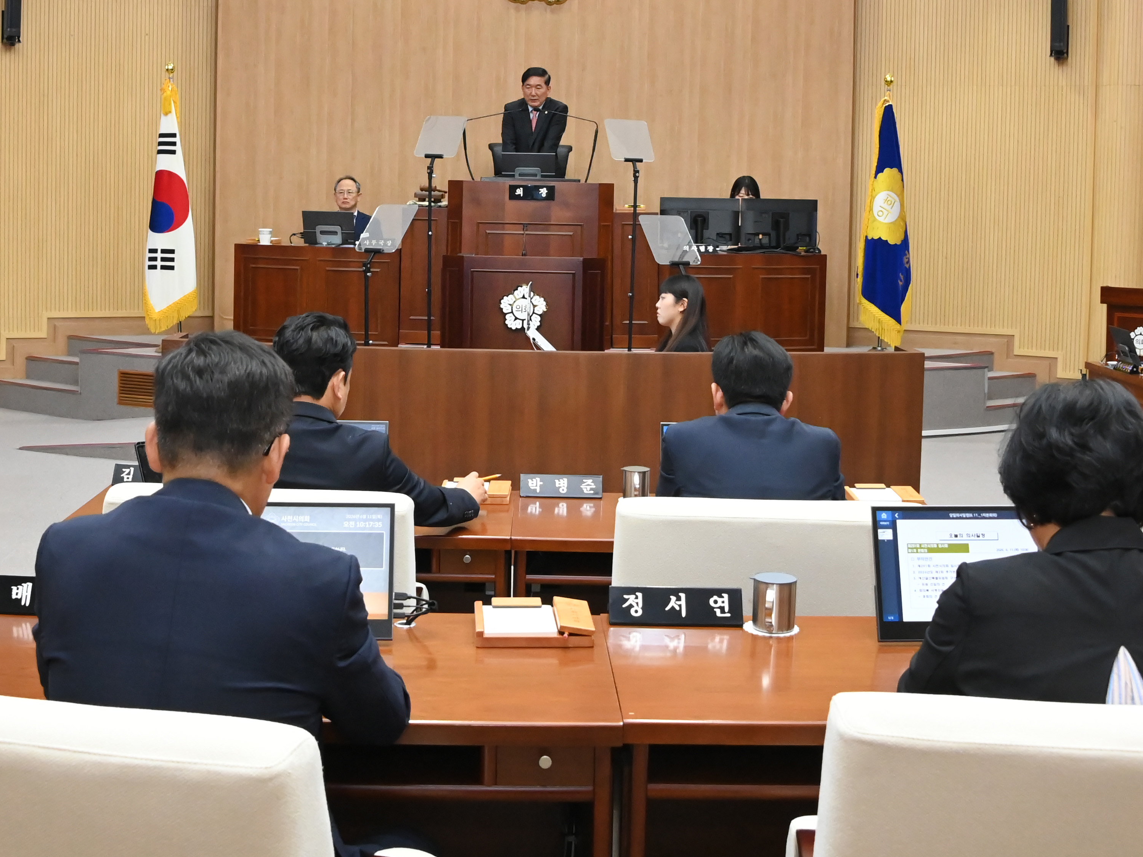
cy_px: 228
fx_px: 1651
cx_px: 521
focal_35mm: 50
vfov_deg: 28.7
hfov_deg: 38.2
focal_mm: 28
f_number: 7.1
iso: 8000
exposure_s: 1/250
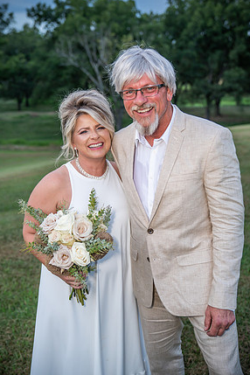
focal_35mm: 43
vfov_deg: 45.4
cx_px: 122
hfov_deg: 31.2
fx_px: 448
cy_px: 187
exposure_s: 1/125
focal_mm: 41
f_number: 2.8
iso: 400
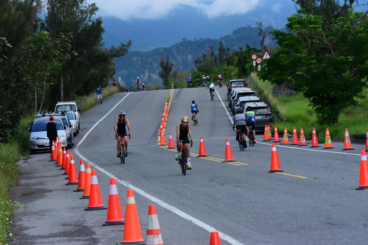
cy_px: 122
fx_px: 1585
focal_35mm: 155
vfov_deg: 8.9
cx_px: 184
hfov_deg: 13.2
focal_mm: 155
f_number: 14
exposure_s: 1/4000
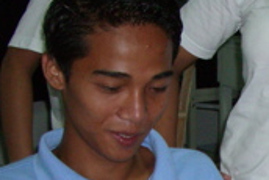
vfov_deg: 11.2
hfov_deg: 16.4
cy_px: 227
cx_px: 319
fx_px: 897
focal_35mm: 120
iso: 200
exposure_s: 1/60
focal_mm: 5.8
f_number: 2.6
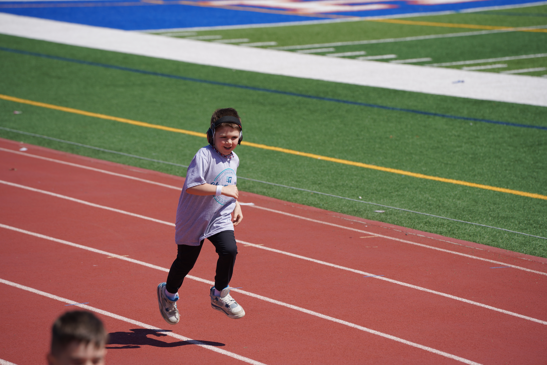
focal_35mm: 180
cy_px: 182
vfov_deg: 7.6
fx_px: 2735
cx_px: 274
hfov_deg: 11.4
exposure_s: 1/1000
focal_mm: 180
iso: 100
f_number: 4.5
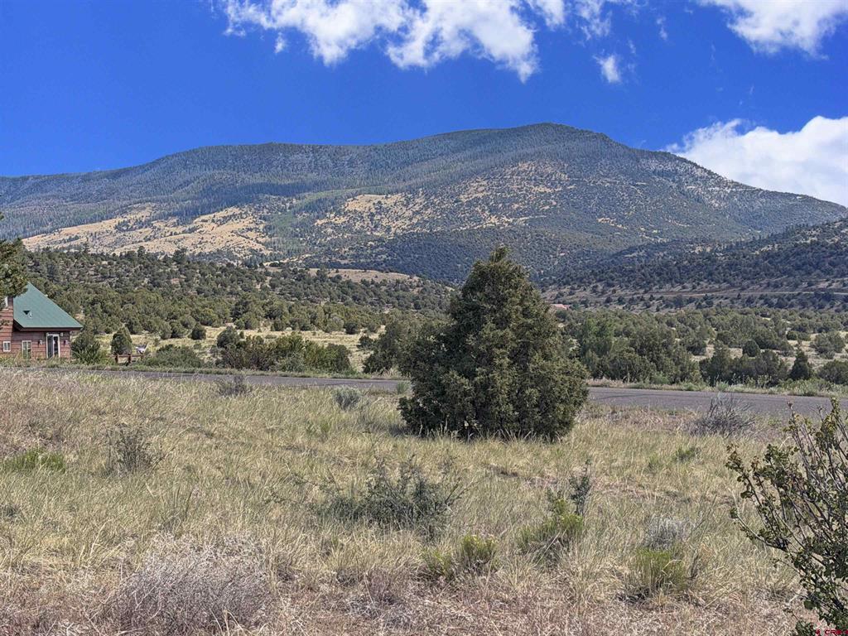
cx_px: 424
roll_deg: +2.4
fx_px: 1690
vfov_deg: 21.3
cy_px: 318
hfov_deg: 28.2
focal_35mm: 69
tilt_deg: +0.3
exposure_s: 1/4329
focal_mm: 6.76
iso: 64
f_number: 1.78
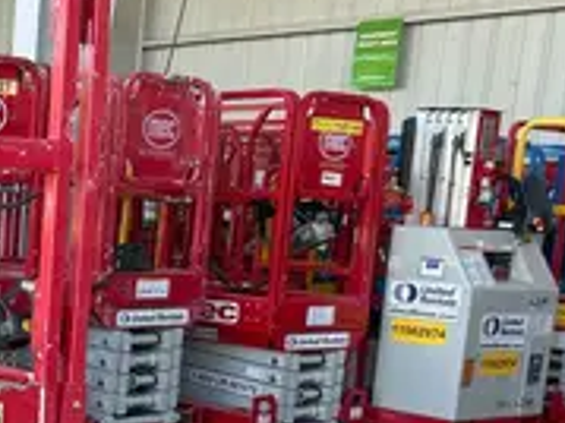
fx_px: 1305
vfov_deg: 17.9
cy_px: 440
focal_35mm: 80
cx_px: -126
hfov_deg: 22.4
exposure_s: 1/254
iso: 40
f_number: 1.5
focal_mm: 5.7
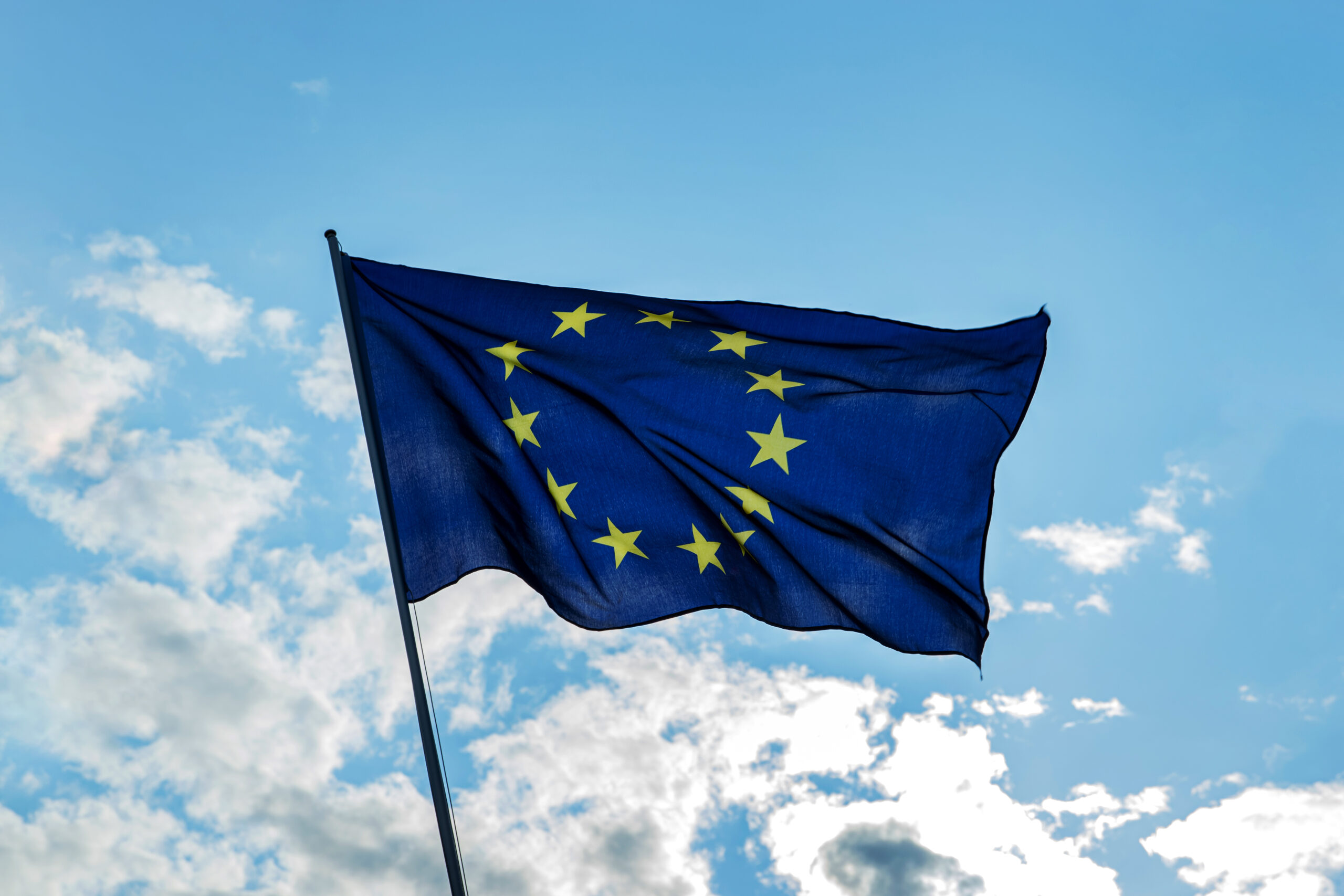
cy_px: 448
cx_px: 672
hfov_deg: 28.1
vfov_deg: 18.9
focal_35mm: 72
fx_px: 2688
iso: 100
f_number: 7.1
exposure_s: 1/400
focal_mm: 48
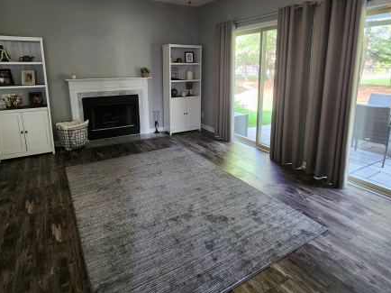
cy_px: 117
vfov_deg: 65.3
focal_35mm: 20
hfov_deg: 81.8
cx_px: 196
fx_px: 226
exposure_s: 1/60
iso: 400
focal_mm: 2.2
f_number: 2.2
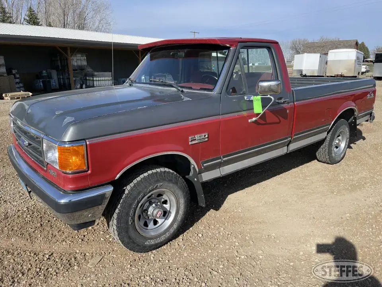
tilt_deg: -14.3
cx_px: 191
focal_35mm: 26
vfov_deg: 53.1
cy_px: 144
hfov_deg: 67.3
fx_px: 287
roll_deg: +0.3
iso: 32
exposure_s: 1/2433
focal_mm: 5.1
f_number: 1.6
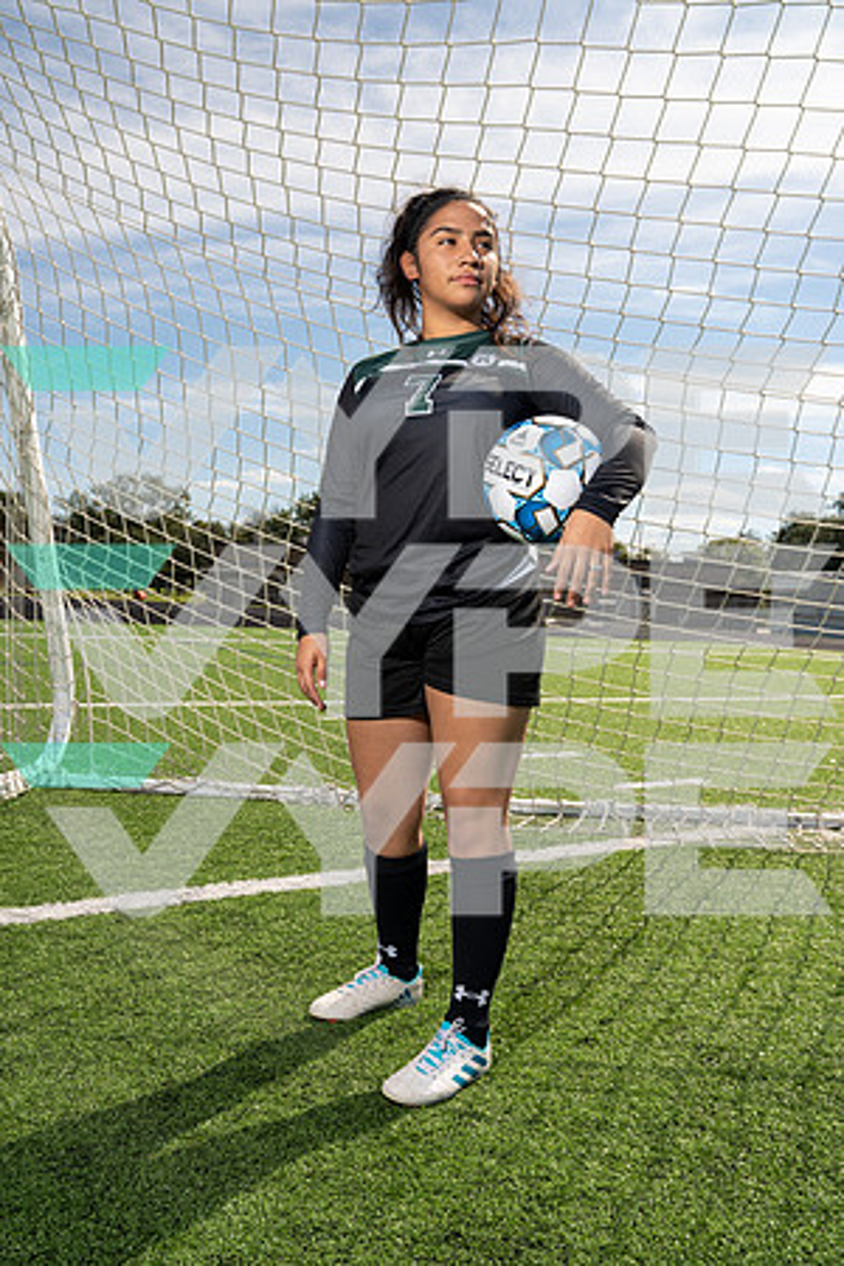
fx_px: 1125
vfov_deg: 58.7
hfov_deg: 41.1
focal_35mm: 32
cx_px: 422
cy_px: 633
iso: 100
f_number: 8
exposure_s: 1/250
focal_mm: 32
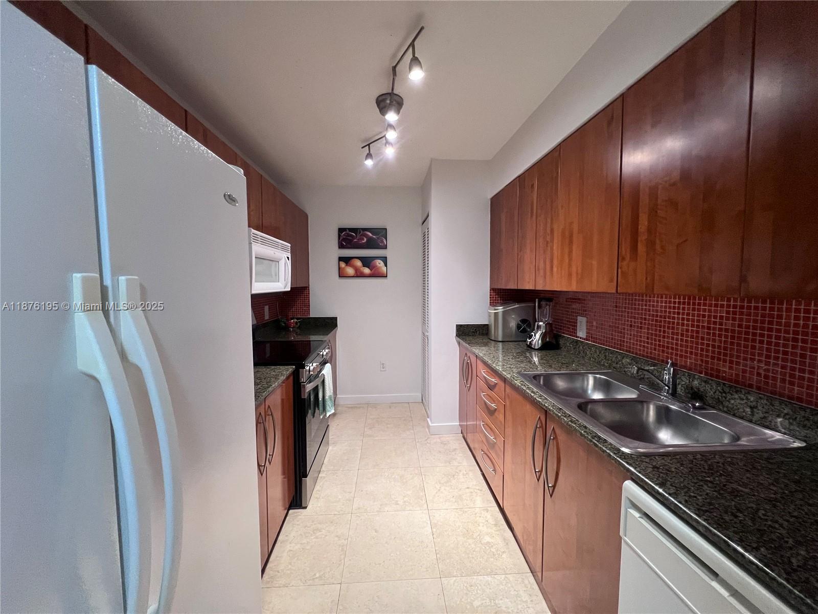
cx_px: 409
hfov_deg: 106.2
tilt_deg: -3.6
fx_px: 307
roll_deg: +0.2
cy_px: 307
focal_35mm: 13
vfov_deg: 89.9
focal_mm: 1.57
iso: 400
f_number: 1.8
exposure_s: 1/60
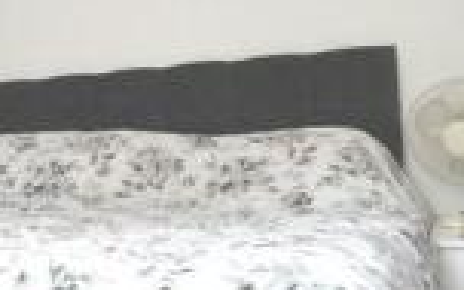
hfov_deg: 27.3
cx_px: -98
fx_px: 835
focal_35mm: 66
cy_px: 119
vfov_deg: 19.7
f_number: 3.5
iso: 1100
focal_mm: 10
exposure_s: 1/60
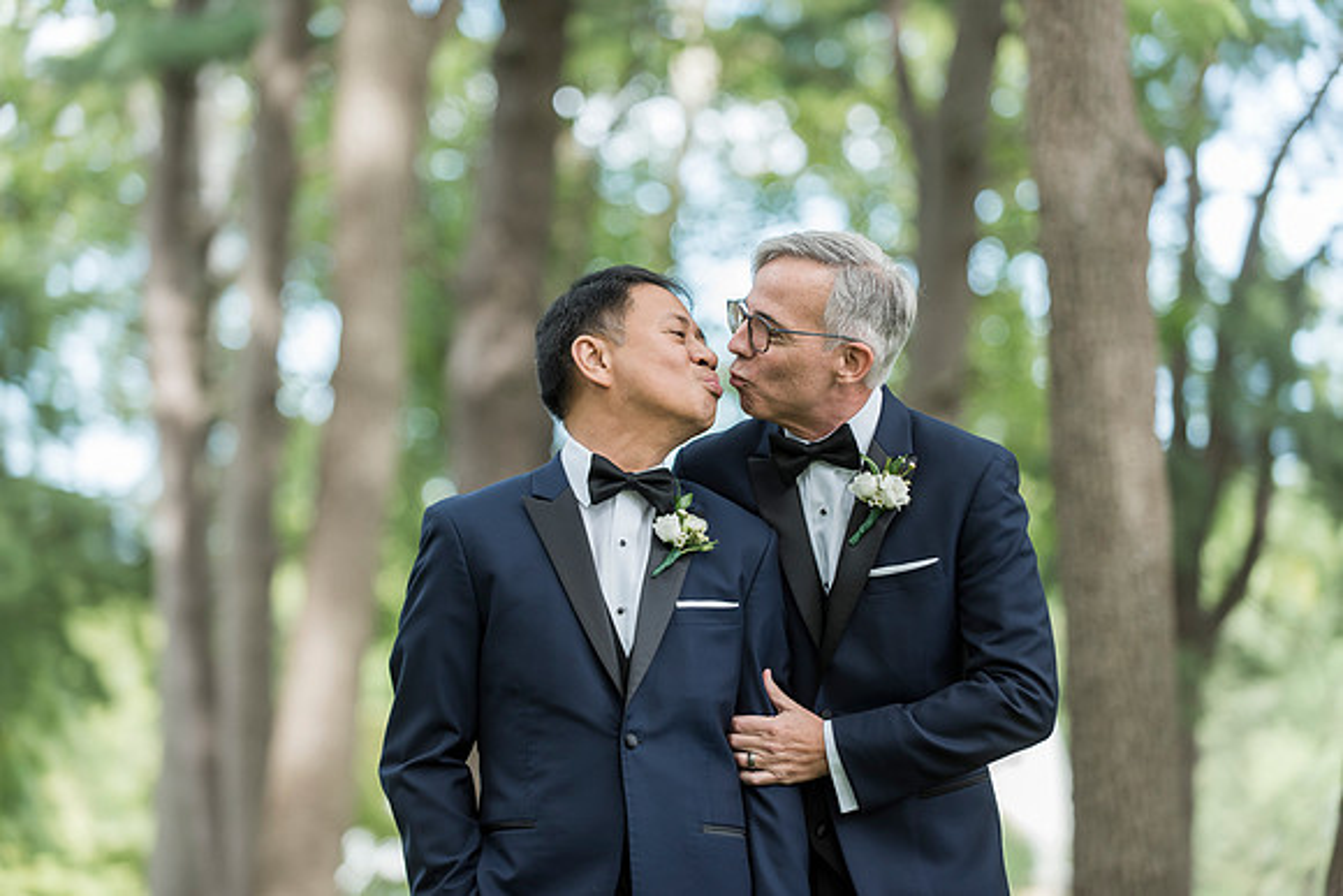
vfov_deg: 11.4
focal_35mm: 120
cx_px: 672
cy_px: 448
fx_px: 4478
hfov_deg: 17.1
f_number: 2.8
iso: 400
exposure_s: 1/400
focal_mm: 120
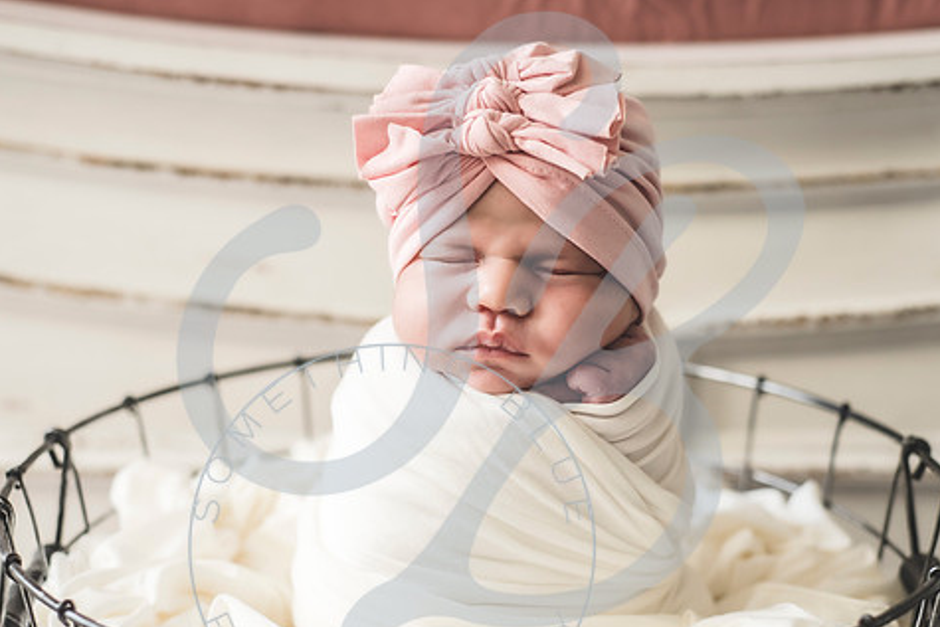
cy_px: 381
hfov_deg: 32.9
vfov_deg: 22.2
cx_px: 491
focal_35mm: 61
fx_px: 1593
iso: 1000
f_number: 2.8
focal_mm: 50
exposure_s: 1/125
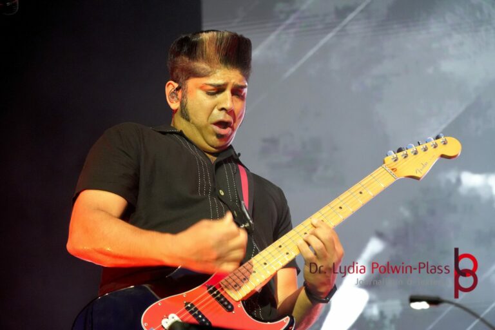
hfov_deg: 17.5
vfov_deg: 11.7
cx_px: 248
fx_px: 1609
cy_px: 165
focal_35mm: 117
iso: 5000
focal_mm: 78
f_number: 5
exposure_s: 1/160
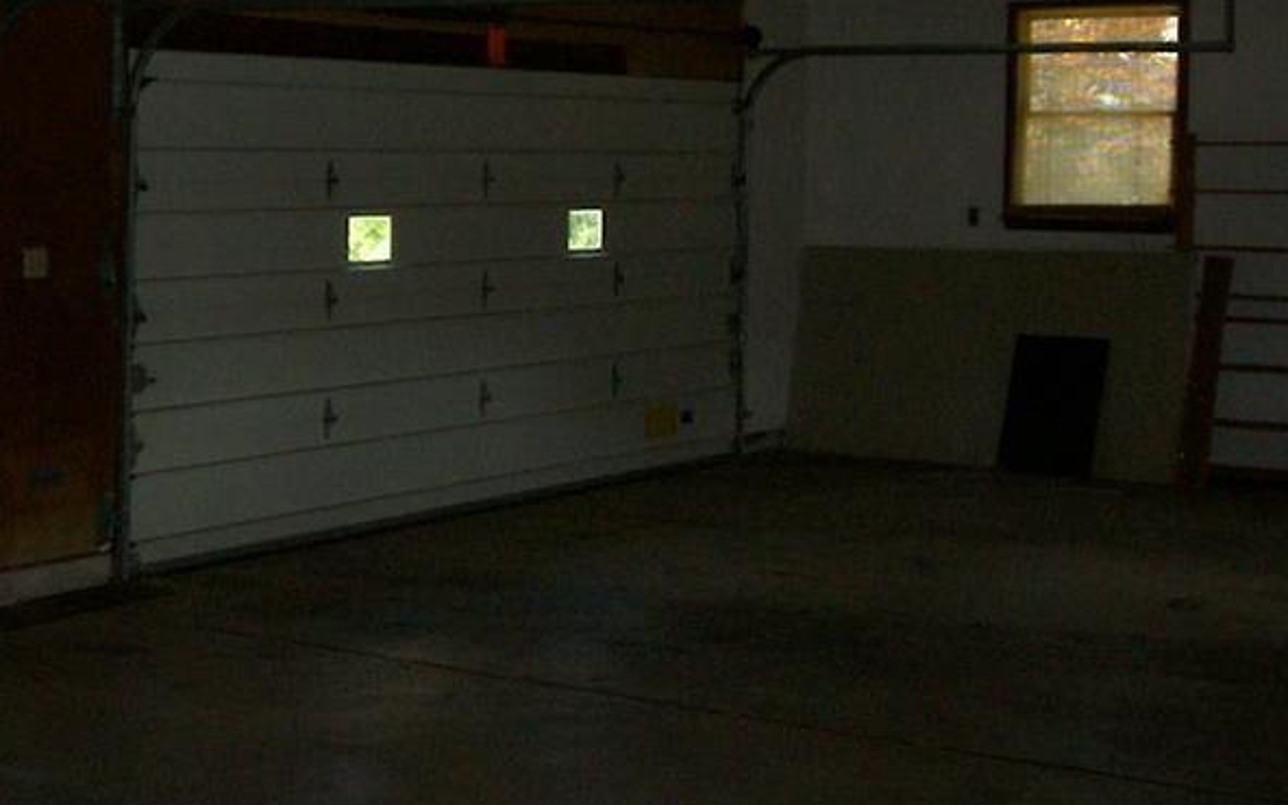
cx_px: 296
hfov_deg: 30.5
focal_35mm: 66
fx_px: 2317
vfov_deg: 19.7
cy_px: 296
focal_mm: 5.9
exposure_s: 1/64
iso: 140
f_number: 4.5
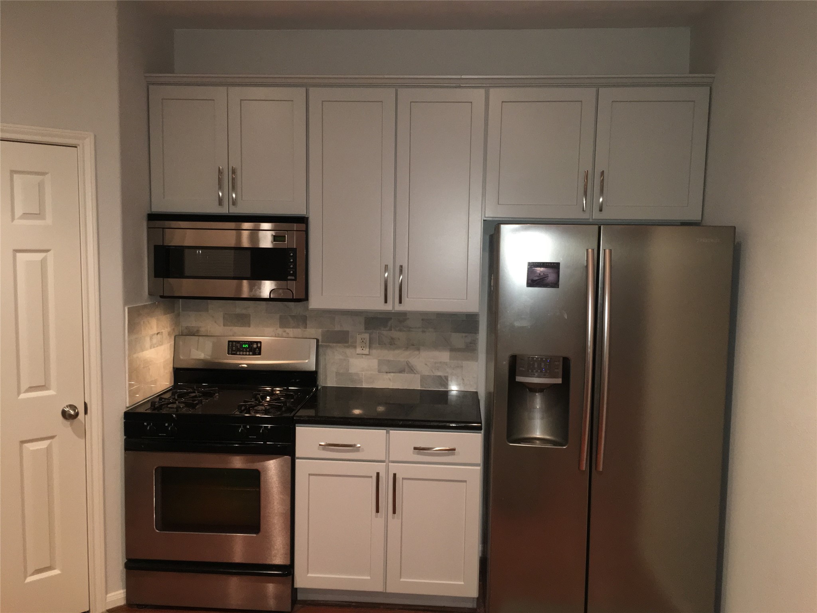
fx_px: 684
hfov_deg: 61.7
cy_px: 306
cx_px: 408
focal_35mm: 29
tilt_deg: -4.9
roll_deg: -1.0
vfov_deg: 48.2
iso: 125
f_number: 2.2
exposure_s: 1/16
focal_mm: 4.15
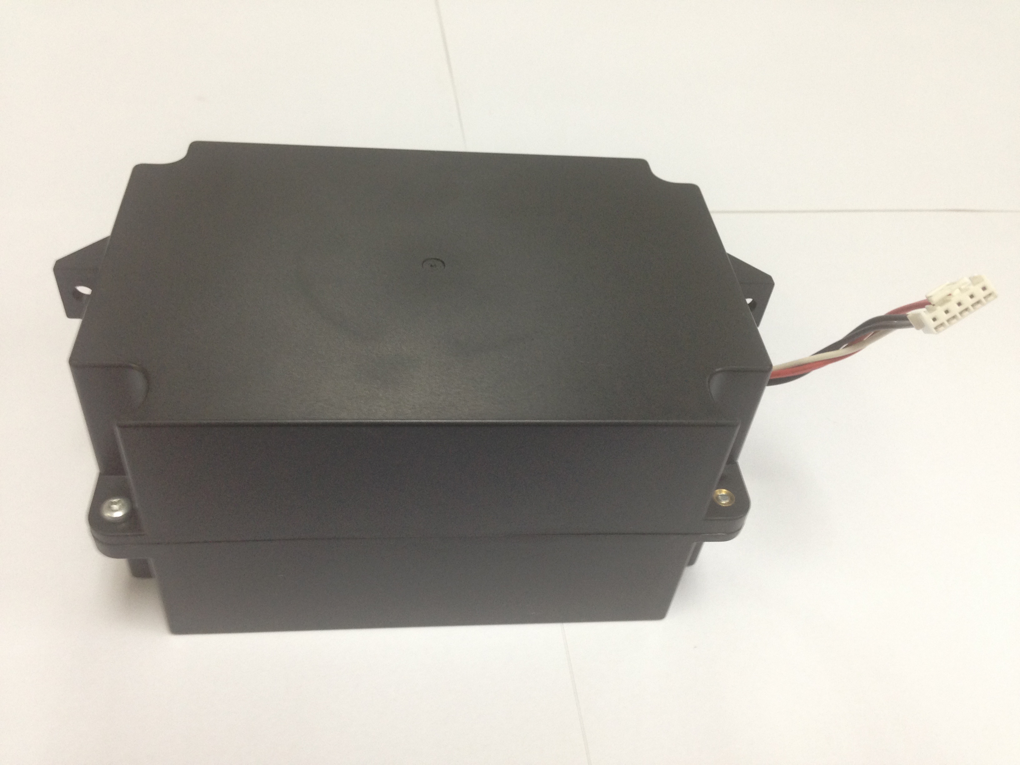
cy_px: 382
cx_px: 510
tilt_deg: -40.2
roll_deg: -3.1
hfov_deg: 55.4
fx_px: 972
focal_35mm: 33
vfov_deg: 42.9
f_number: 2.4
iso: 100
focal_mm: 4.12
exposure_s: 1/20
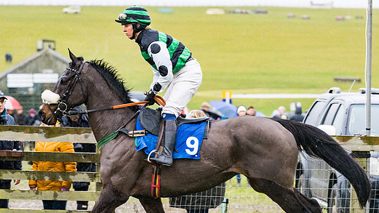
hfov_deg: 11.4
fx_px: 1899
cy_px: 153
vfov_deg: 6.4
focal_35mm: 189
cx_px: 196
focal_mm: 135
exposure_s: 1/800
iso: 1600
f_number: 4
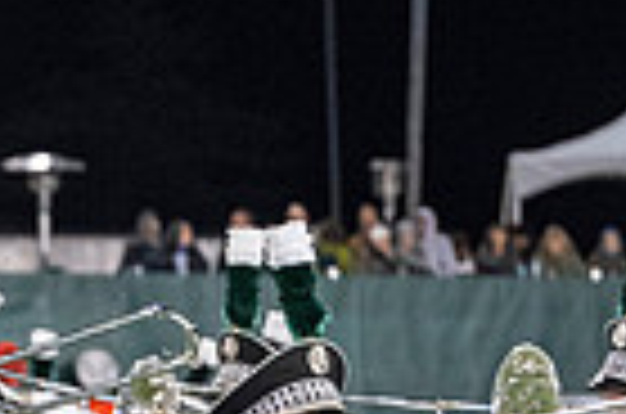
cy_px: 580
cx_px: -653
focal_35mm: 439
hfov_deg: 4.6
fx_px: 7616
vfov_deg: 3.1
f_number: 2.8
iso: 1000
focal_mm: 70
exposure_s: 1/500
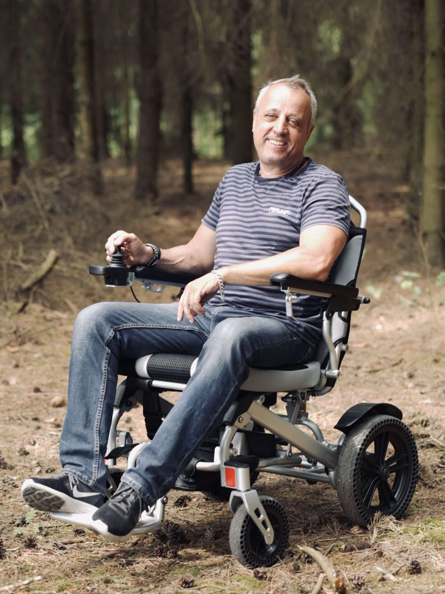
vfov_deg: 21.8
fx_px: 1543
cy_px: 297
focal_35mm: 90
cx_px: 222
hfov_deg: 16.4
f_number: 2
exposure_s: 1/200
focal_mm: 45
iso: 100
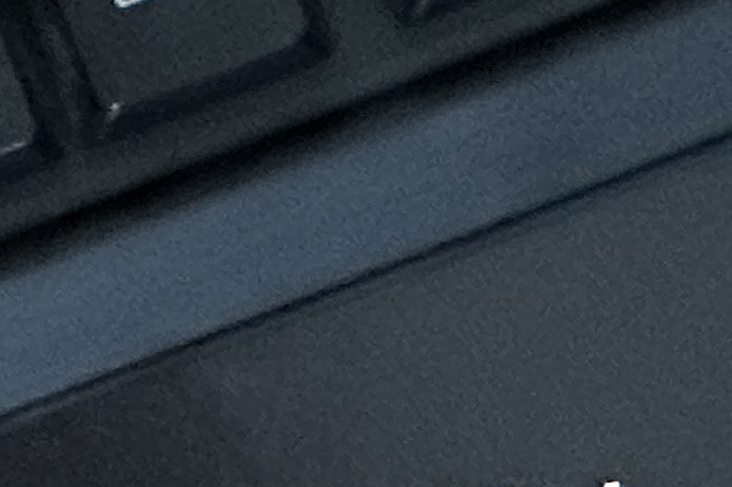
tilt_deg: -87.0
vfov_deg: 2.1
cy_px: -367
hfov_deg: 3.2
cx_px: -519
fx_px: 13004
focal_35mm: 640
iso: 1600
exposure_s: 1/28
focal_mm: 9
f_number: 2.8
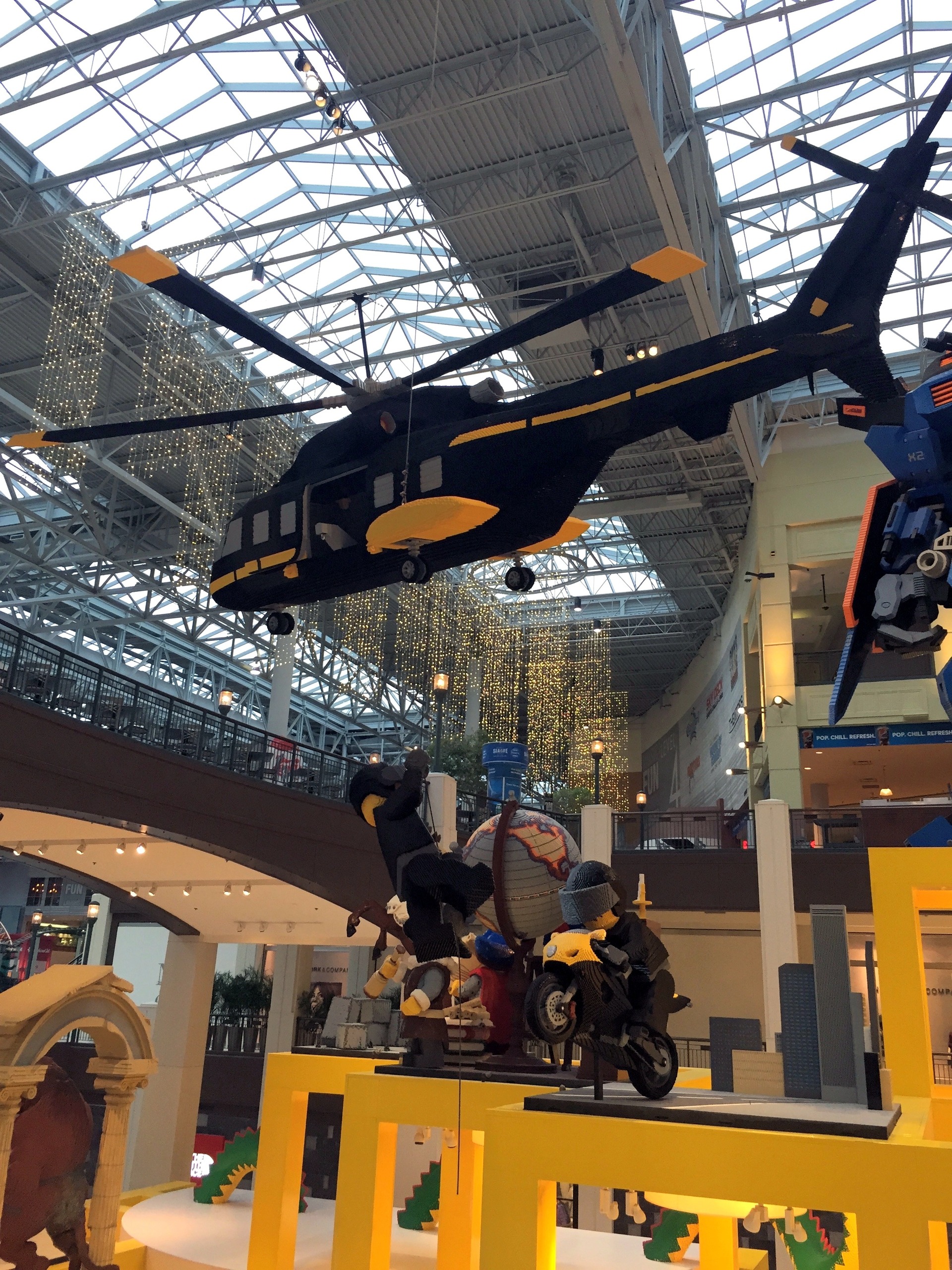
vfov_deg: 61.7
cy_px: 635
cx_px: 476
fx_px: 1063
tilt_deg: +19.1
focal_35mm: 29
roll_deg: -3.1
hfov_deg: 48.2
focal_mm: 4.15
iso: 40
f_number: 2.2
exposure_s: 1/30
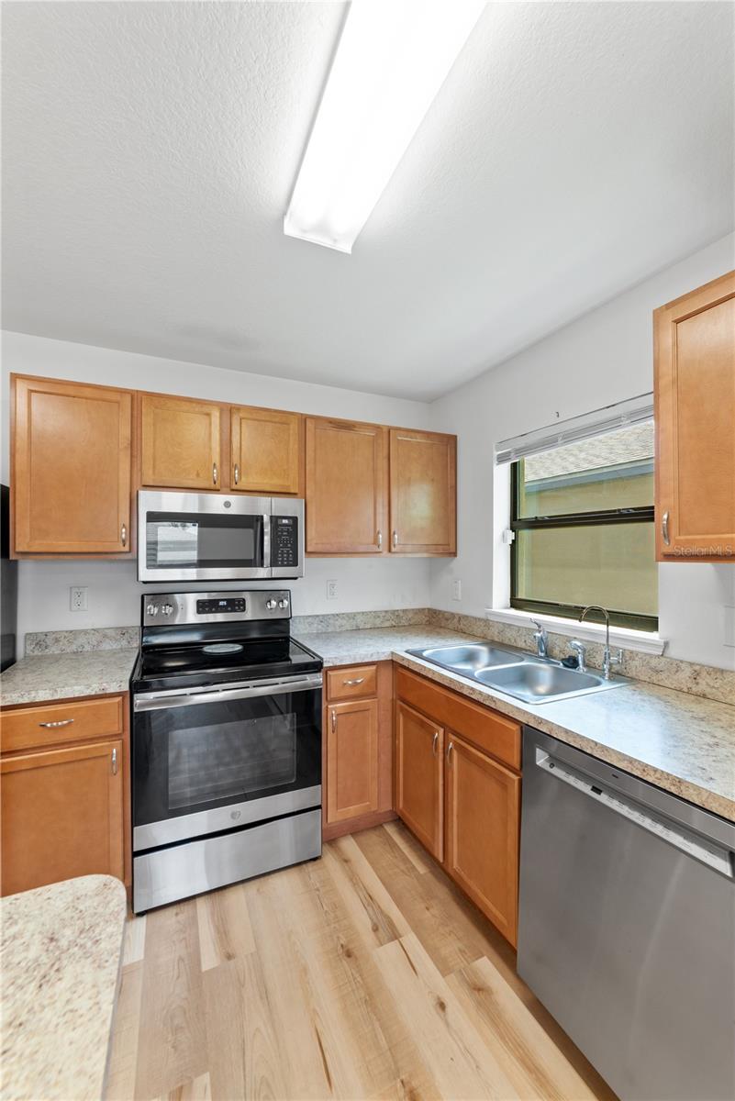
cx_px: 368
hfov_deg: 81.3
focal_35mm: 14
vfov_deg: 104.2
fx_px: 428
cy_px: 550
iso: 160
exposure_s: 1/2
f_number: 11
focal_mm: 14
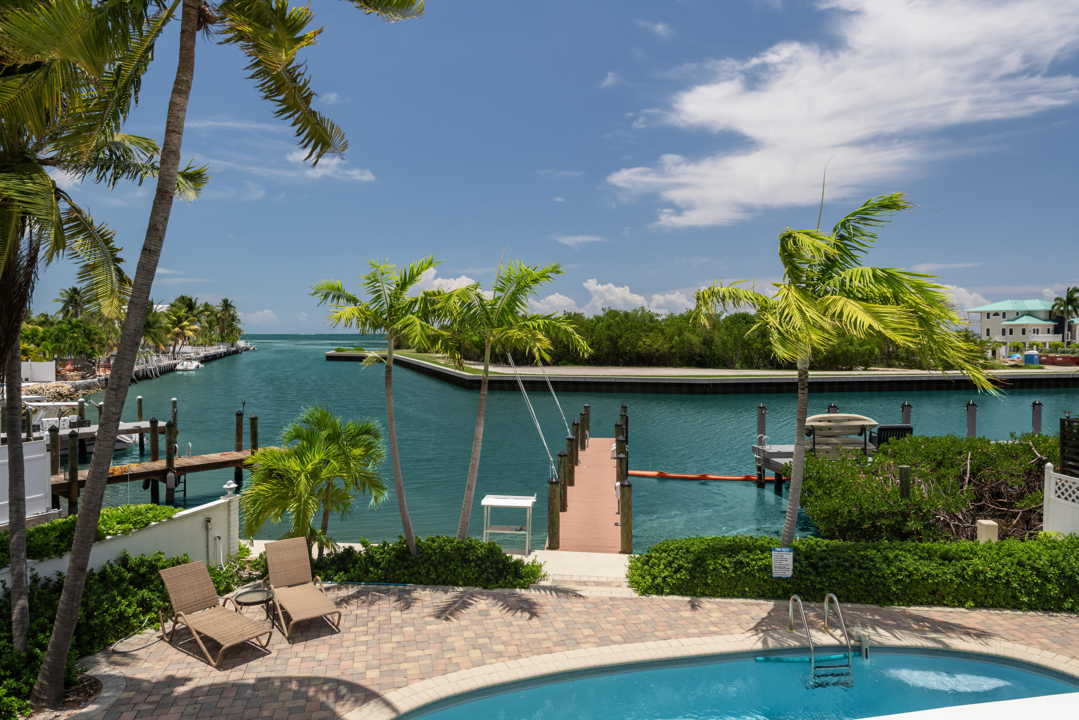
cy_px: 360
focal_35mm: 24
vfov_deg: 53.1
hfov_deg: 73.7
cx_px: 540
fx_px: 719
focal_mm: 24
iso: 320
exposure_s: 1/250
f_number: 11
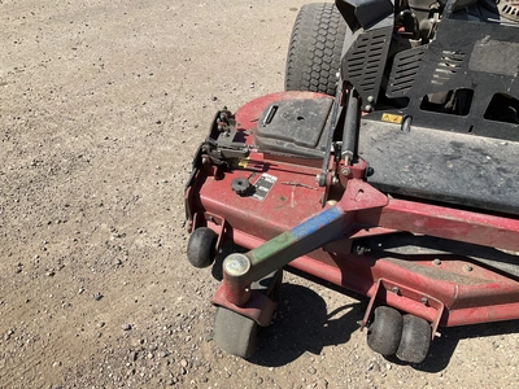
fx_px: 435
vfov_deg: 48.2
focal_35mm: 29
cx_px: 260
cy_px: 194
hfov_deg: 61.7
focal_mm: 3
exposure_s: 1/1311
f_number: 1.8
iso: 25
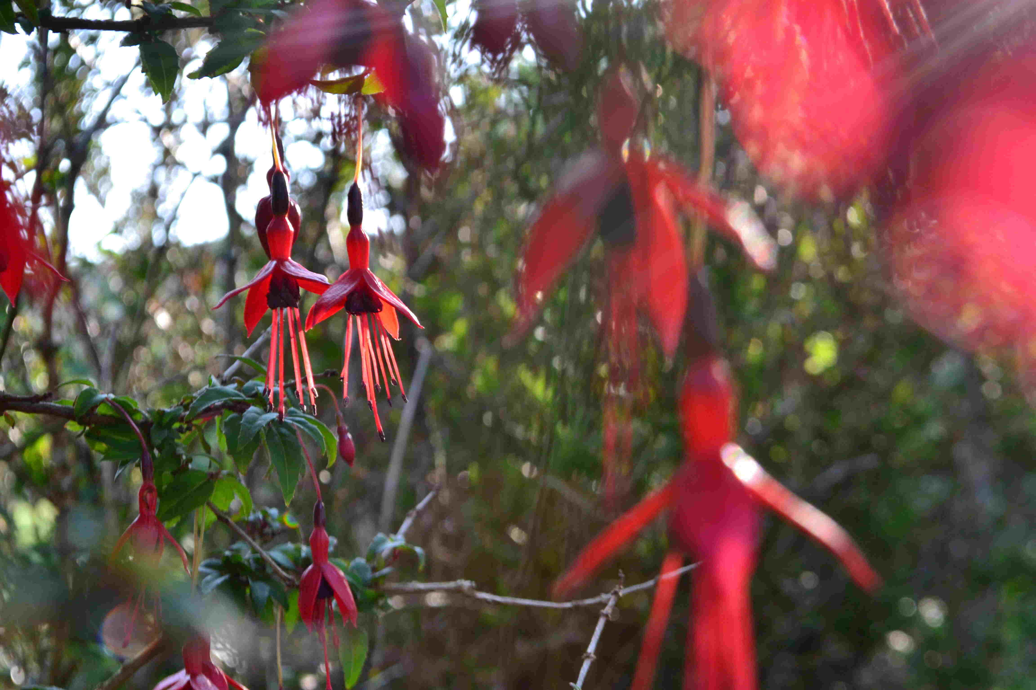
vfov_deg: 16.6
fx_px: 2374
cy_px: 345
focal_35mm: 82
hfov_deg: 24.6
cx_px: 518
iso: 400
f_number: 8
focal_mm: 55
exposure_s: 1/80
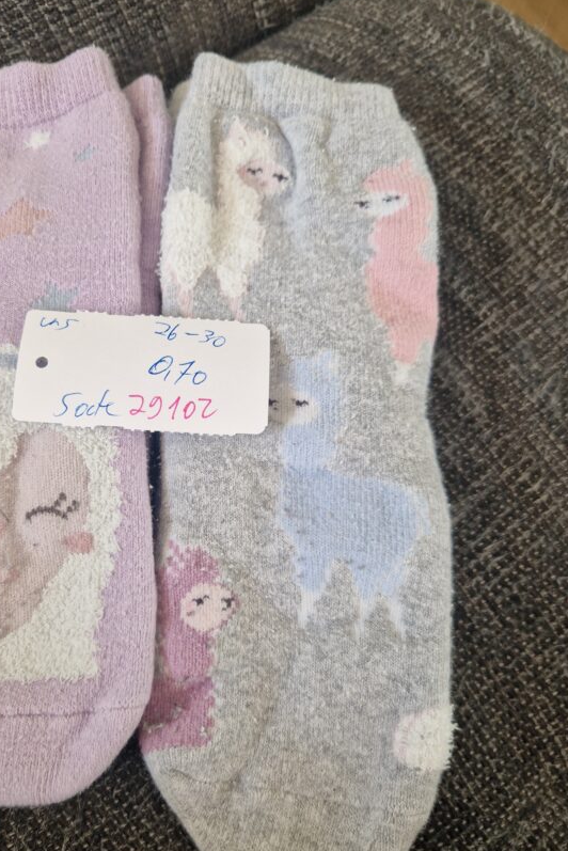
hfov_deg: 43.2
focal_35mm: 30
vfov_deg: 61.9
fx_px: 709
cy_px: 454
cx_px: 202
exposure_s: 1/100
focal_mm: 5.4
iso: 50
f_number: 1.8
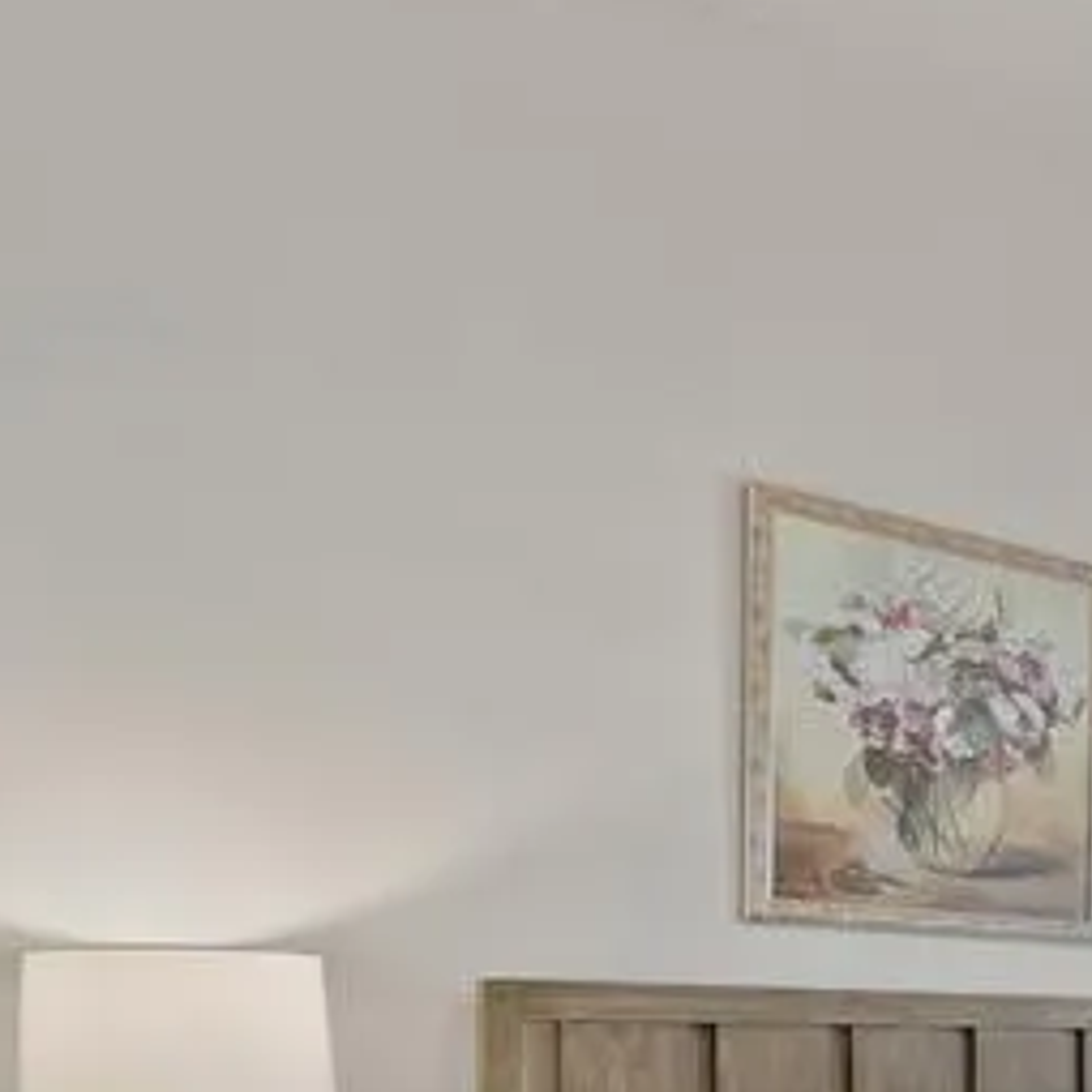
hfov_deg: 25.7
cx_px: 1760
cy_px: 1064
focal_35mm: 41
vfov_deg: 37.1
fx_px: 1463
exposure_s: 1/1.25
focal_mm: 12
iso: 640
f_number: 9
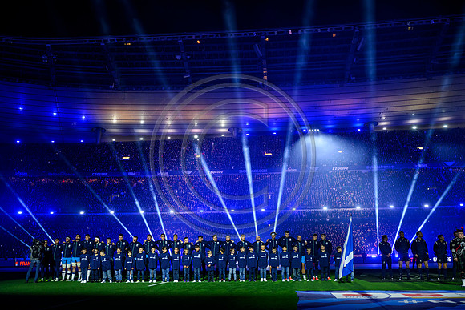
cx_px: 232
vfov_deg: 36.0
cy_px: 155
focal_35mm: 37
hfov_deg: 51.9
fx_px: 478
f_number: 2.8
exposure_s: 1/400
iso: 1600
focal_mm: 37
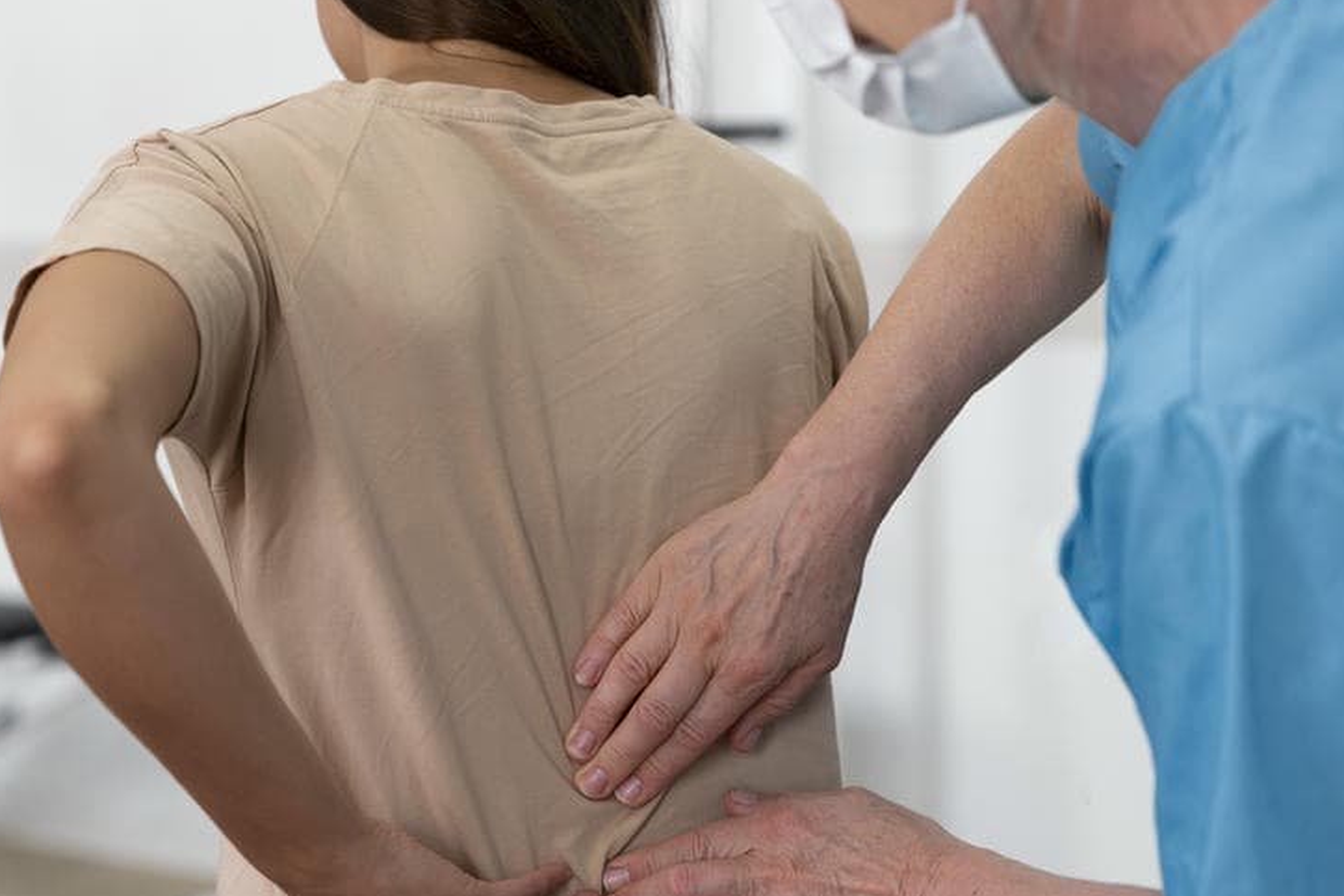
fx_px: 3285
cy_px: 578
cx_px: 562
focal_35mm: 88
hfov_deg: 23.1
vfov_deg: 15.5
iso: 500
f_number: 2.8
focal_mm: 63.7
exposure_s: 1/250
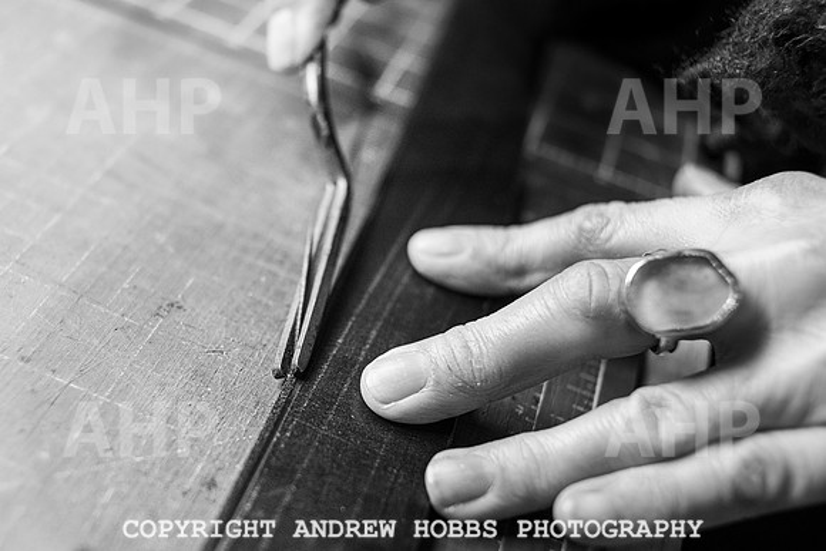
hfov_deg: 44.0
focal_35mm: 44
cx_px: 305
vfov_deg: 30.3
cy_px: 340
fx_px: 1013
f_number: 3.5
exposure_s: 1/160
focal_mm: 35
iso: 1000
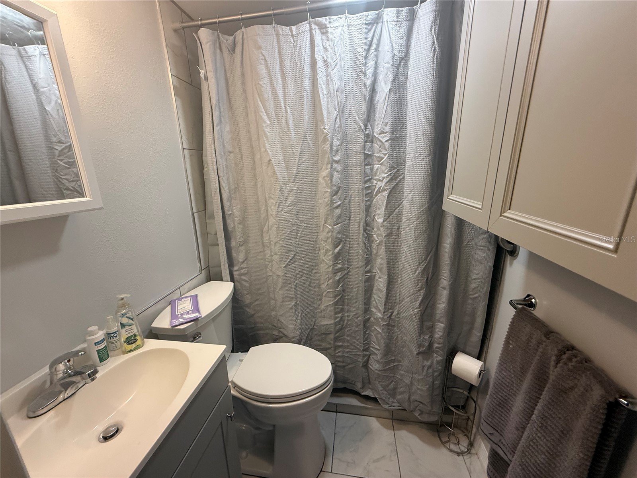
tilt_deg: -14.4
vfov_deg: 85.7
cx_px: 318
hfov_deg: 102.1
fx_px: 258
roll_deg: +1.5
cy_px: 239
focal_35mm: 14
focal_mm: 2.22
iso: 250
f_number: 2.2
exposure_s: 1/120
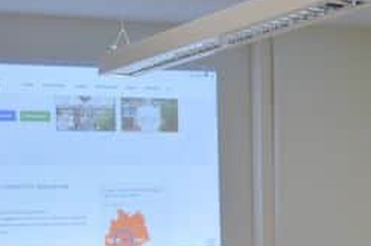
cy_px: 284
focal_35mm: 125
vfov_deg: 10.8
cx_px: 319
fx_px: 1283
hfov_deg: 16.3
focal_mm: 25
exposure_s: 1/100
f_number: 4
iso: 200
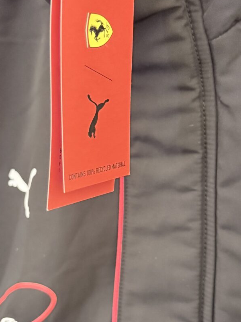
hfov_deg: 27.0
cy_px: 196
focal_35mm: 54
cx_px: 108
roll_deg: -2.8
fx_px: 501
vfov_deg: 35.4
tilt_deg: -15.7
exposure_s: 1/25
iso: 1000
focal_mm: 6.76
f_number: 1.78
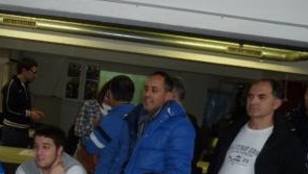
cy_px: 159
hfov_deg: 43.8
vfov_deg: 25.2
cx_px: 97
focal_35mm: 46
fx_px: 376
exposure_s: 1/30
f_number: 3.3
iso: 125
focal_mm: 4.1
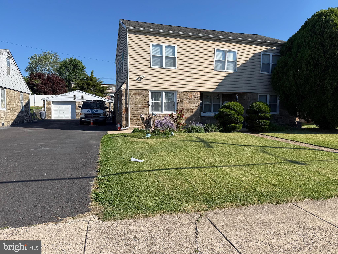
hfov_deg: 71.6
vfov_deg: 56.8
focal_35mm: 24
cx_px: 169
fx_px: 234
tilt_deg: -3.6
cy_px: 127
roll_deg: -0.1
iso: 80
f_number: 1.78
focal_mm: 6.76
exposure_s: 1/4673
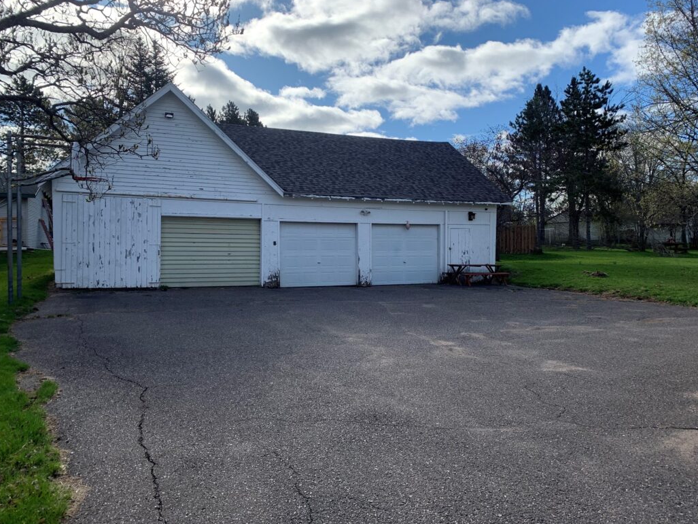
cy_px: 258
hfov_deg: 65.3
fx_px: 545
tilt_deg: -0.5
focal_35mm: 27
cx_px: 352
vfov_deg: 51.4
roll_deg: +0.6
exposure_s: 1/1992
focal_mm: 4.25
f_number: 1.8
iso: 25
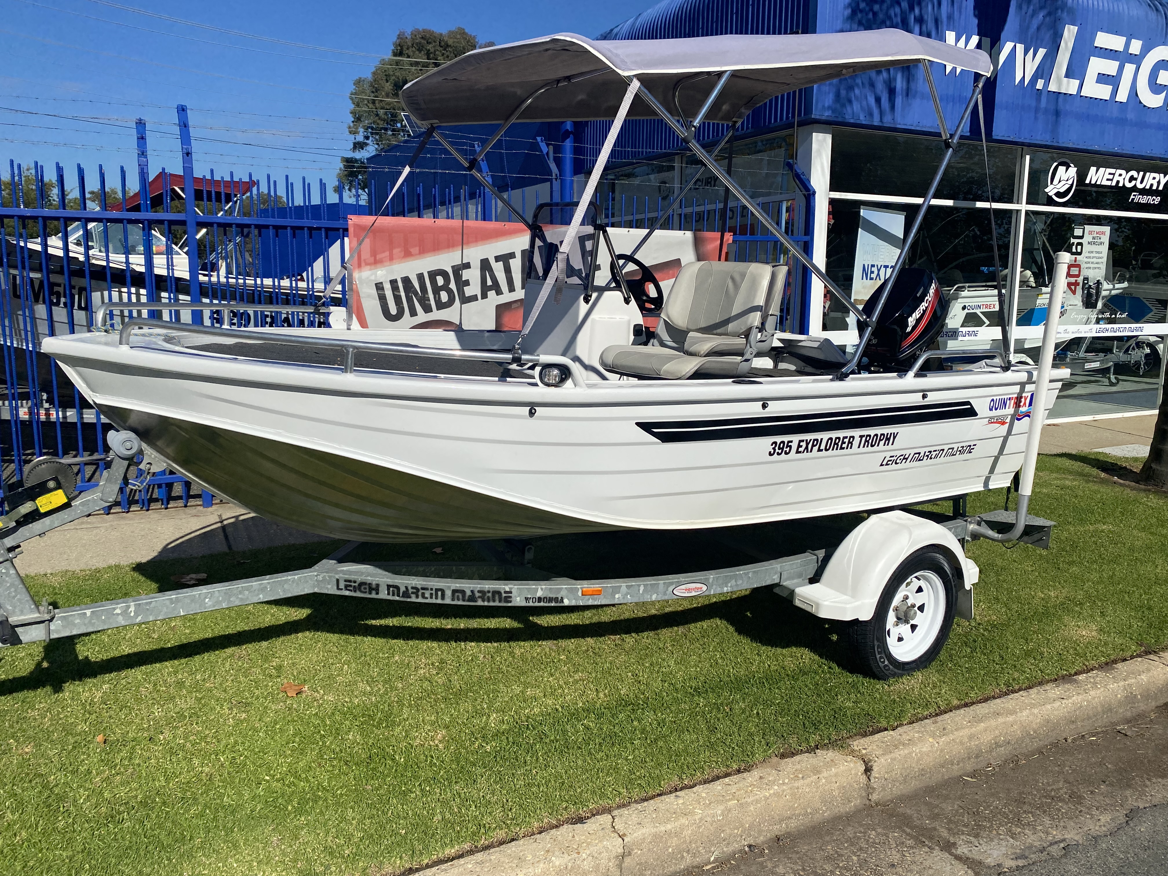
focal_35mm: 26
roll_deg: +0.1
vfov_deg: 53.1
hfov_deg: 67.3
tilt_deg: -10.5
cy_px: 438
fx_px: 877
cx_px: 584
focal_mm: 4.25
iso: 32
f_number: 1.8
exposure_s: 1/6410
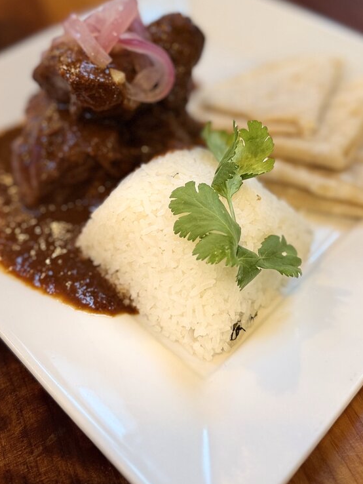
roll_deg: +1.2
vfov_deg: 47.4
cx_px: 173
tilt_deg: -44.7
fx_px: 545
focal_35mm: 39
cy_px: 178
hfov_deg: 36.8
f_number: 1.78
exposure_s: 1/60
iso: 200
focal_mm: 6.76
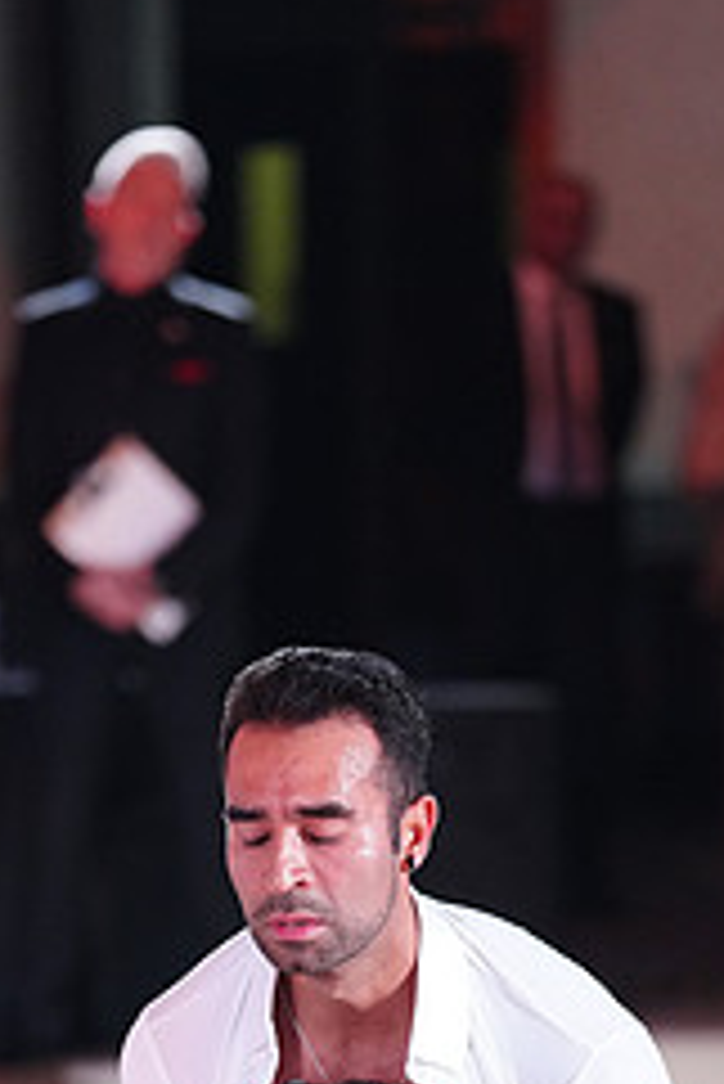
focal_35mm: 298
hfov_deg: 4.6
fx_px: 8976
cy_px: 1268
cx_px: 393
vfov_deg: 6.9
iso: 2500
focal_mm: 124
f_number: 2.8
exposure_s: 1/320
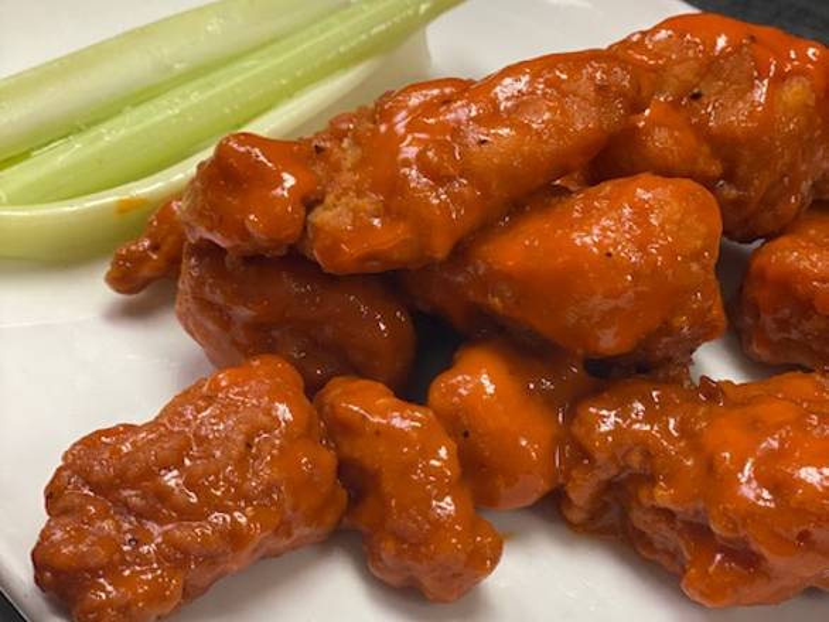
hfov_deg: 36.8
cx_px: 414
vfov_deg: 28.1
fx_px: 1246
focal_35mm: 52
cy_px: 311
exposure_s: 1/120
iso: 160
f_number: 2
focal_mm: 6
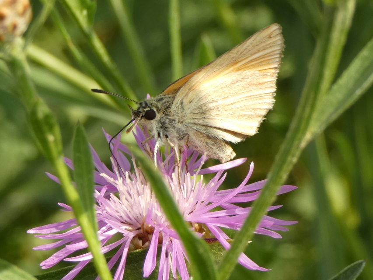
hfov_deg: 16.1
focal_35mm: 122
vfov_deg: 12.2
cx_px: 186
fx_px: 1315
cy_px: 140
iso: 80
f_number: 5.1
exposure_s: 1/80
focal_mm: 21.9
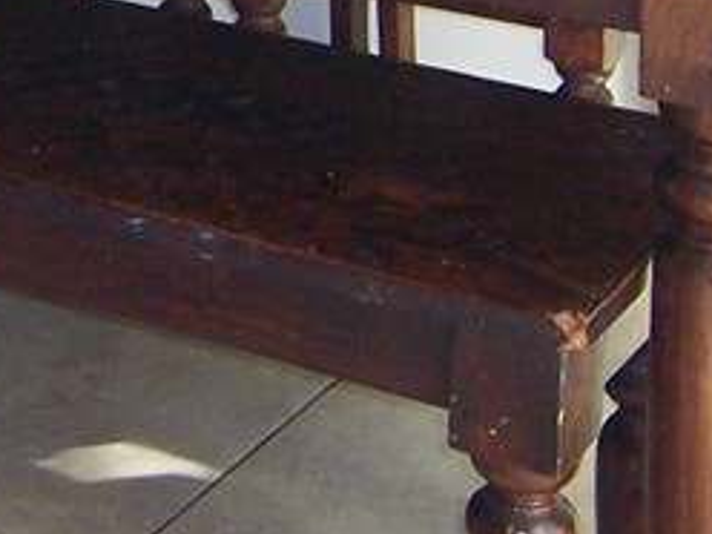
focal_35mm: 136
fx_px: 2797
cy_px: -494
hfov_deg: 13.7
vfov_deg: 10.2
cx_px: -316
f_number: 2.8
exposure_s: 1/60
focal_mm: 5.5
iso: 140
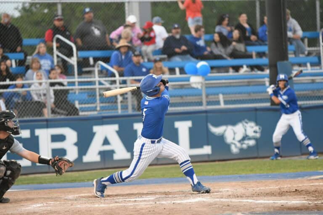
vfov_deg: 5.9
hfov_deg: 8.9
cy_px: 108
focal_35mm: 232
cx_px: 162
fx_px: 2086
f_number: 2.8
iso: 3200
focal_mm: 155
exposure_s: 1/640
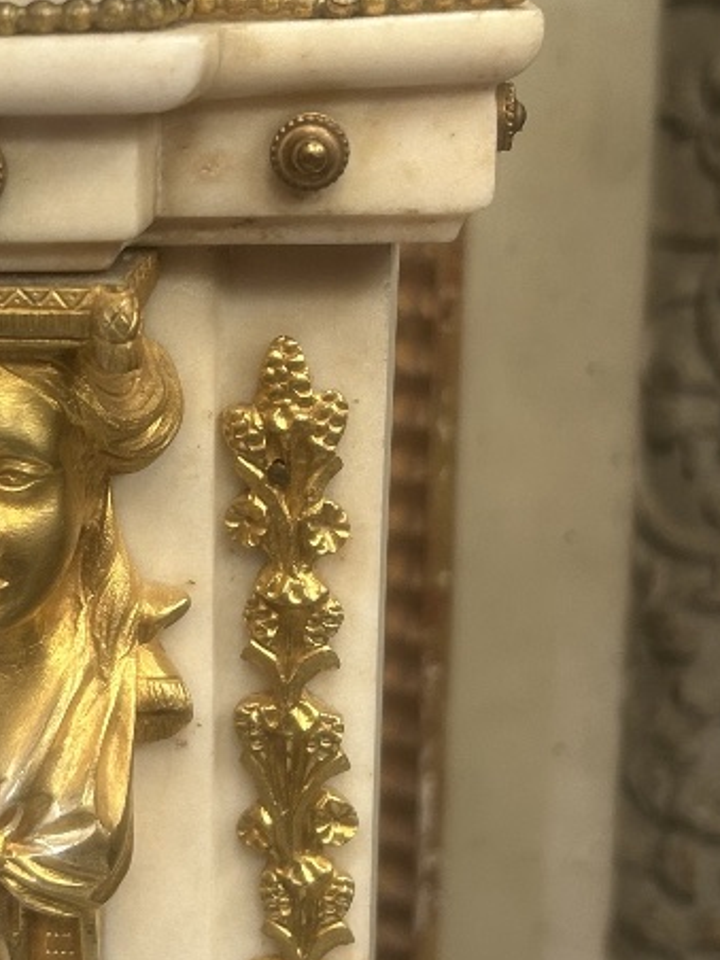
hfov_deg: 20.6
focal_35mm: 69
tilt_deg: -17.5
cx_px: 0
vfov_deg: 28.1
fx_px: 1914
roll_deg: +2.9
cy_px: 425
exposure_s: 1/91
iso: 125
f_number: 1.5
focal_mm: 5.7
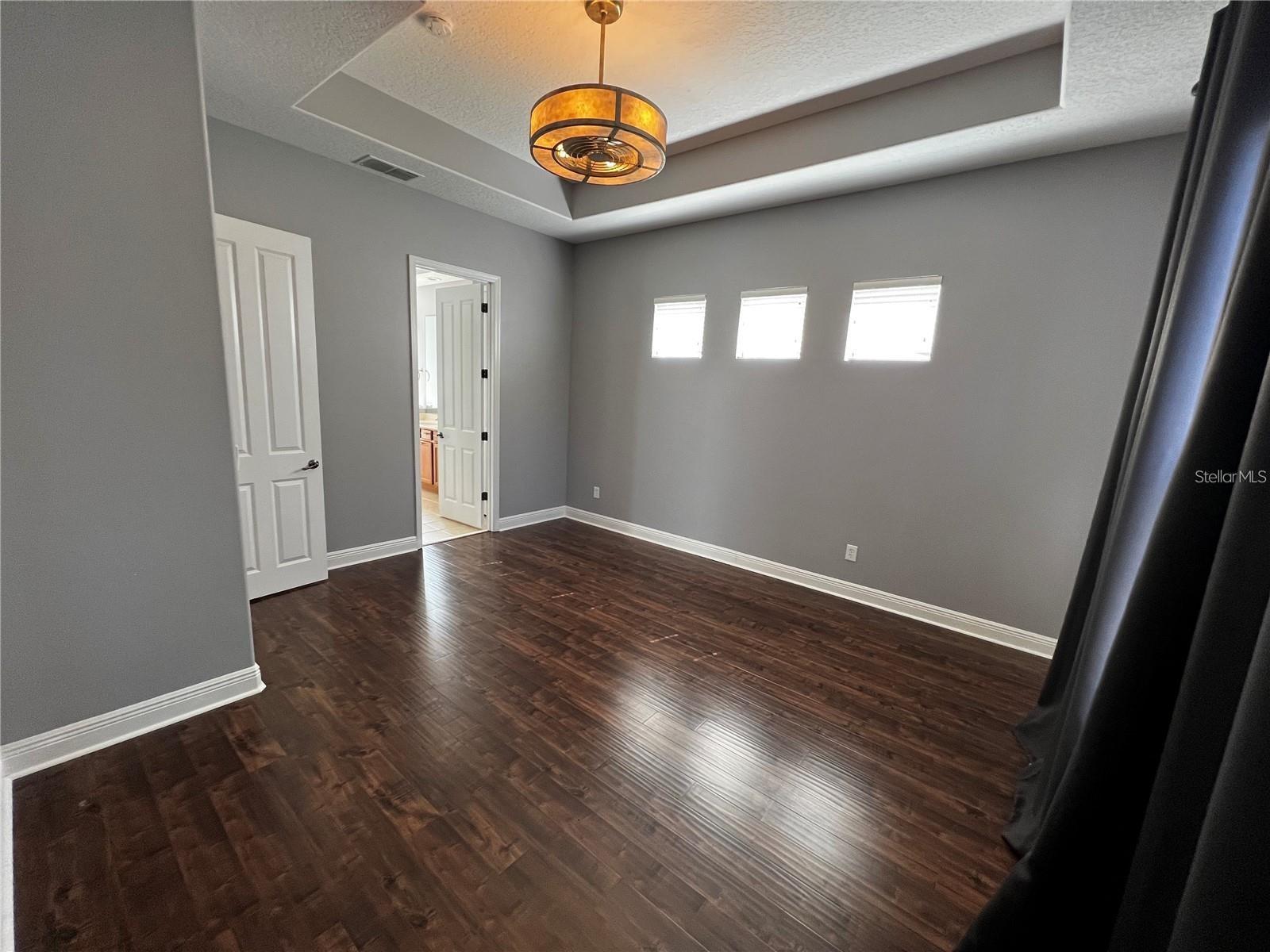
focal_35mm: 13
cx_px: 635
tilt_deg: -10.2
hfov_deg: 106.2
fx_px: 477
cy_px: 476
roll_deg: -3.3
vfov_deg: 89.9
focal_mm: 1.57
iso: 200
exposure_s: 1/120
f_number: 1.8
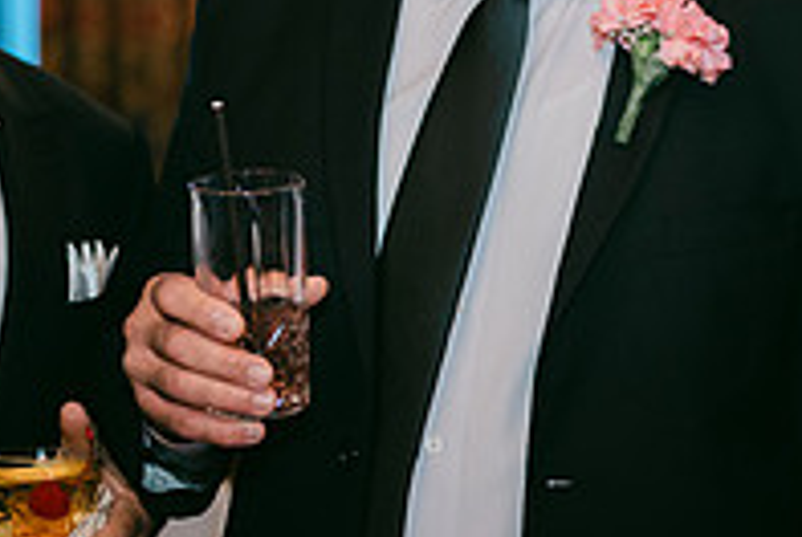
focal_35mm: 103
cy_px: 189
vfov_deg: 13.3
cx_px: 562
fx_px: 2298
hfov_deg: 19.7
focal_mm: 35
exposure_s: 1/125
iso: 400
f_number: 1.2
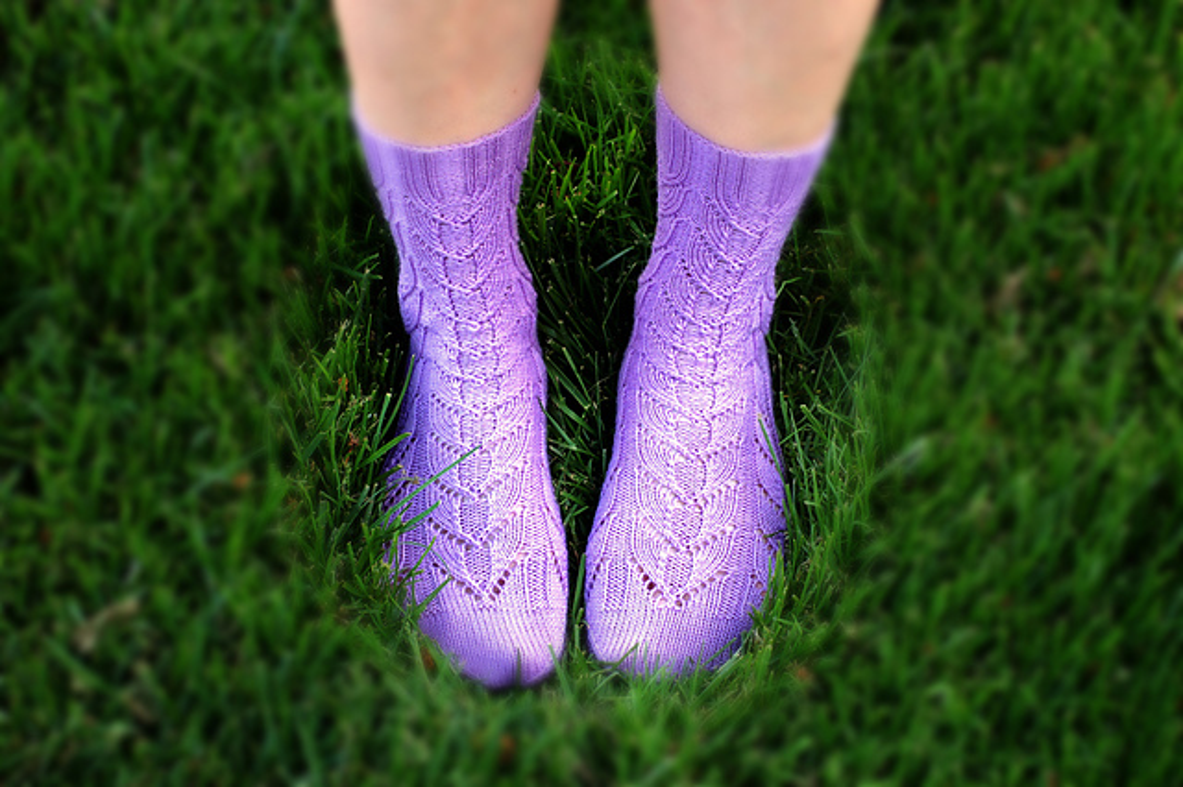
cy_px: 394
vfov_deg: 18.2
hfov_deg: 27.0
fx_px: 2463
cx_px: 592
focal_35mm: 75
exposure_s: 1/125
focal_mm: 50
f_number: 5.6
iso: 360
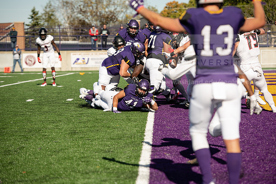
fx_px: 936
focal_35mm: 122
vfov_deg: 11.2
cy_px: 92
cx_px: 138
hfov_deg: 16.8
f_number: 3.5
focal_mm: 122
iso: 160
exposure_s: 1/2000
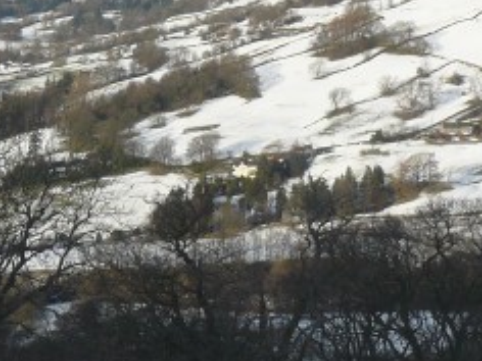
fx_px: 1629
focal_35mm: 117
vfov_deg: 12.5
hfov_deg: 16.6
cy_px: -16
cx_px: 41
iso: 100
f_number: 5.6
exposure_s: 1/320
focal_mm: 6
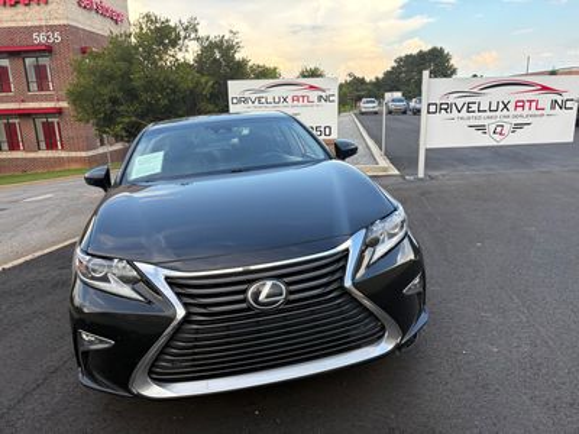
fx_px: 435
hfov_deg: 67.3
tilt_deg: -14.8
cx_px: 290
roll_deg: +2.1
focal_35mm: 26
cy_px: 217
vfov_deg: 53.1
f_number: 1.6
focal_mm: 5.96
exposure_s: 1/635
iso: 64
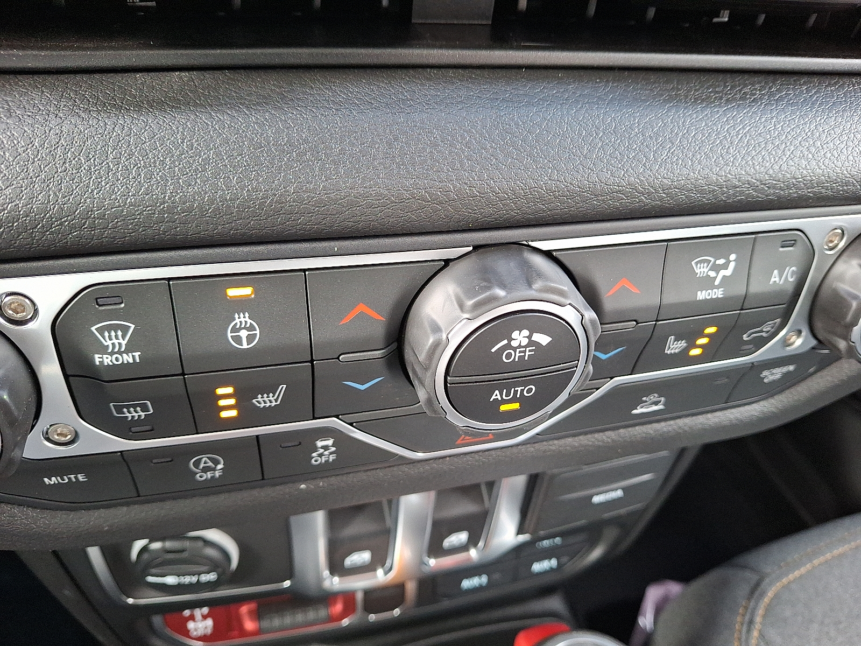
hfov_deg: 69.4
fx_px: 622
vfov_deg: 54.9
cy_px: 323
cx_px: 430
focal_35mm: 25
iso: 176
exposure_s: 1/60.2
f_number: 1.8
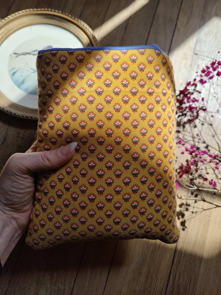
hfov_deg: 58.9
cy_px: 148
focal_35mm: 23
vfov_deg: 73.9
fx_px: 196
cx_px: 110
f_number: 1.8
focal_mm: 6.06
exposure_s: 1/1160
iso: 50
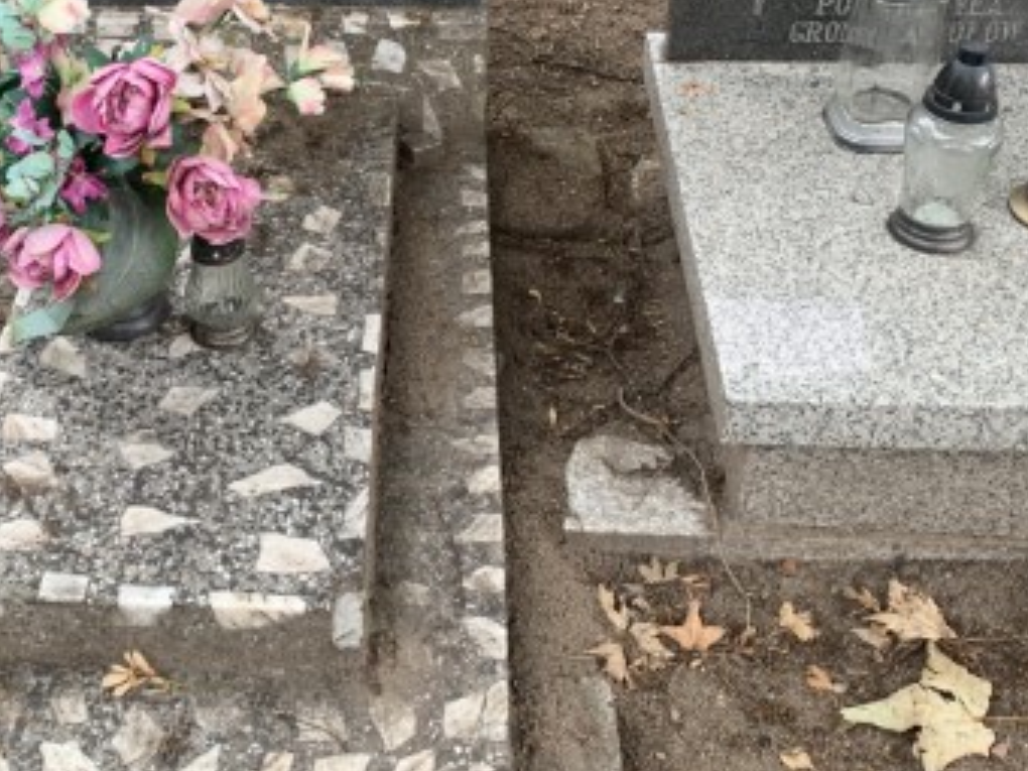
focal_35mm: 49
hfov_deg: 38.1
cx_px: 284
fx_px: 1455
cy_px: 221
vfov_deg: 29.3
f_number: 1.8
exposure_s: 1/122
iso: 50
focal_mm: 4.25
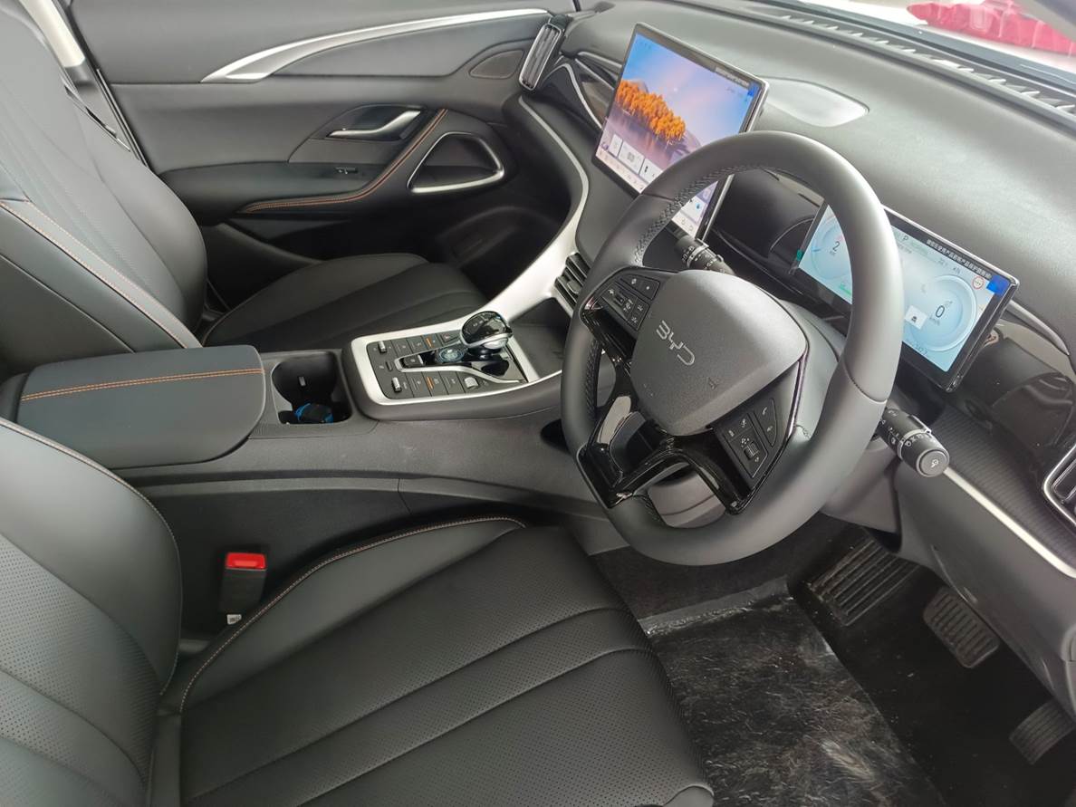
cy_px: 404
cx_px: 538
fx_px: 777
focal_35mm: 25
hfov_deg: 69.4
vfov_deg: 54.9
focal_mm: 4.84
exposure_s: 1/33.3
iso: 1372
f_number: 1.79
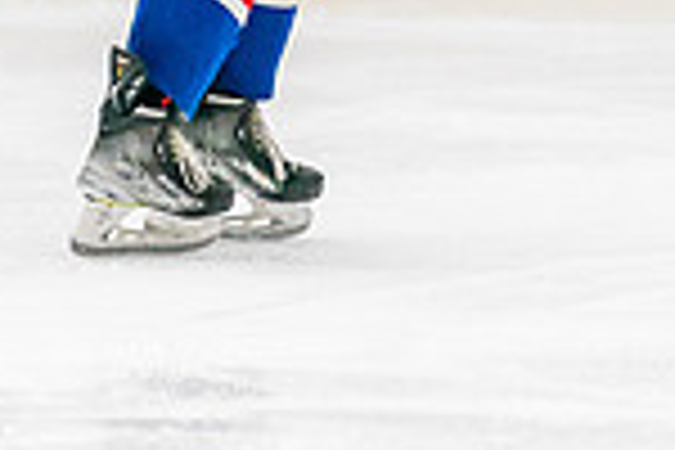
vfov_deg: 1.6
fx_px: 16461
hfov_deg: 2.3
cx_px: 396
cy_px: -225
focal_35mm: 878
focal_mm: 179
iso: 3200
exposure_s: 1/1250
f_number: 2.8
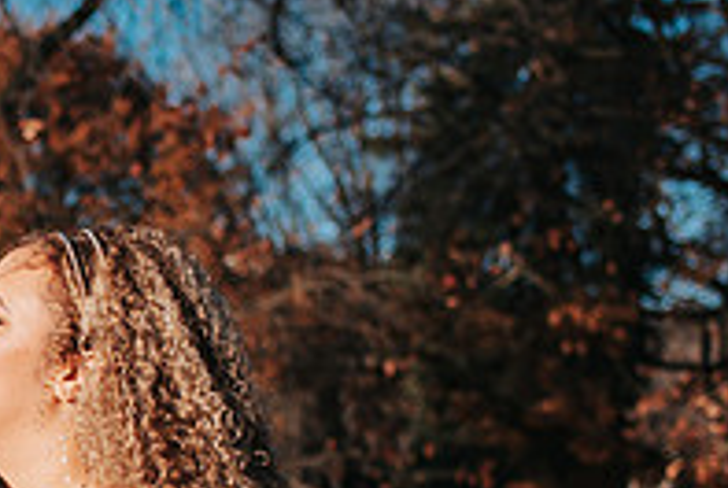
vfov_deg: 11.5
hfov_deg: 16.2
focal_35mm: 118
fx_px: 2390
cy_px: 531
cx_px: -265
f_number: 2.8
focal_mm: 35
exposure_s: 1/1600
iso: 140
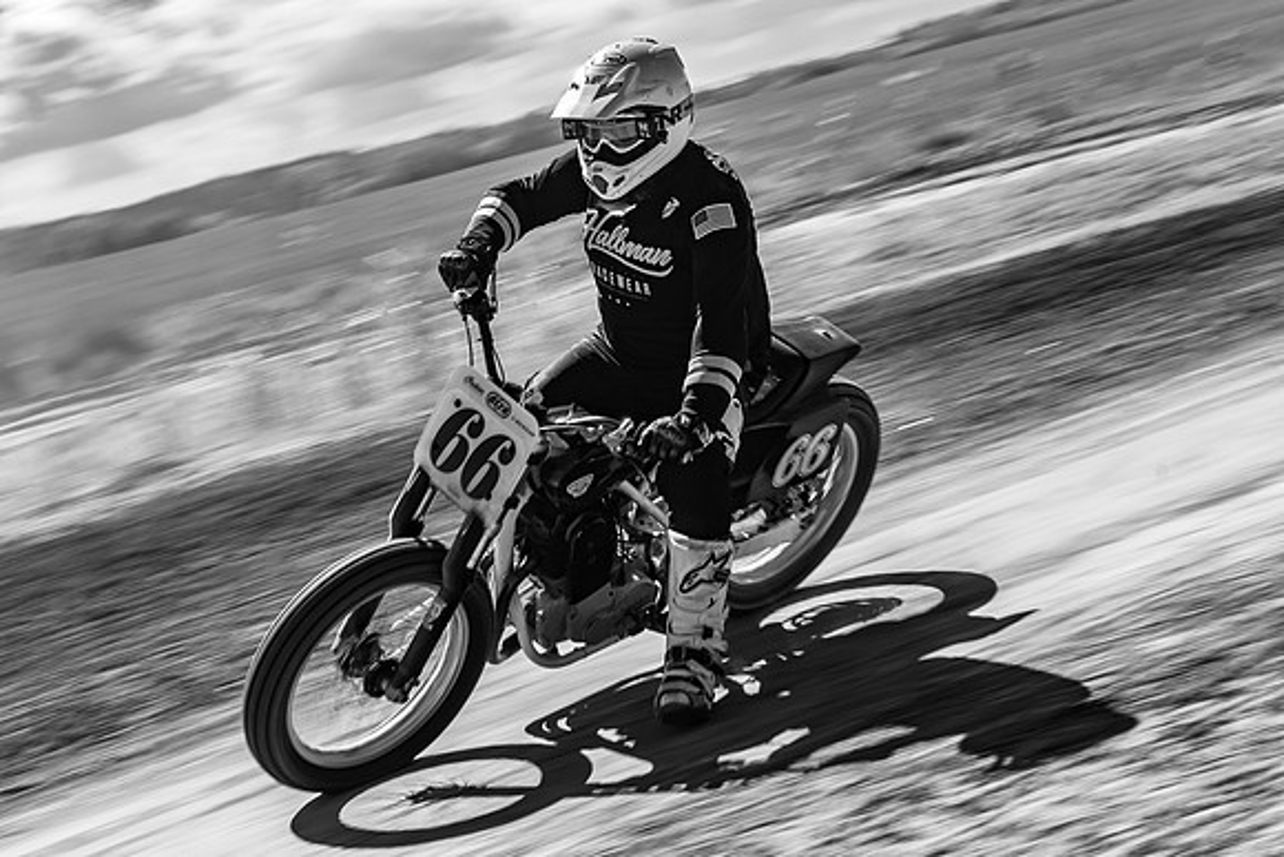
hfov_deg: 19.8
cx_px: 606
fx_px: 3669
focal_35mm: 103
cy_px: 505
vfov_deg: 13.3
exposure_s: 1/160
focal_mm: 70
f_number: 8
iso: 100
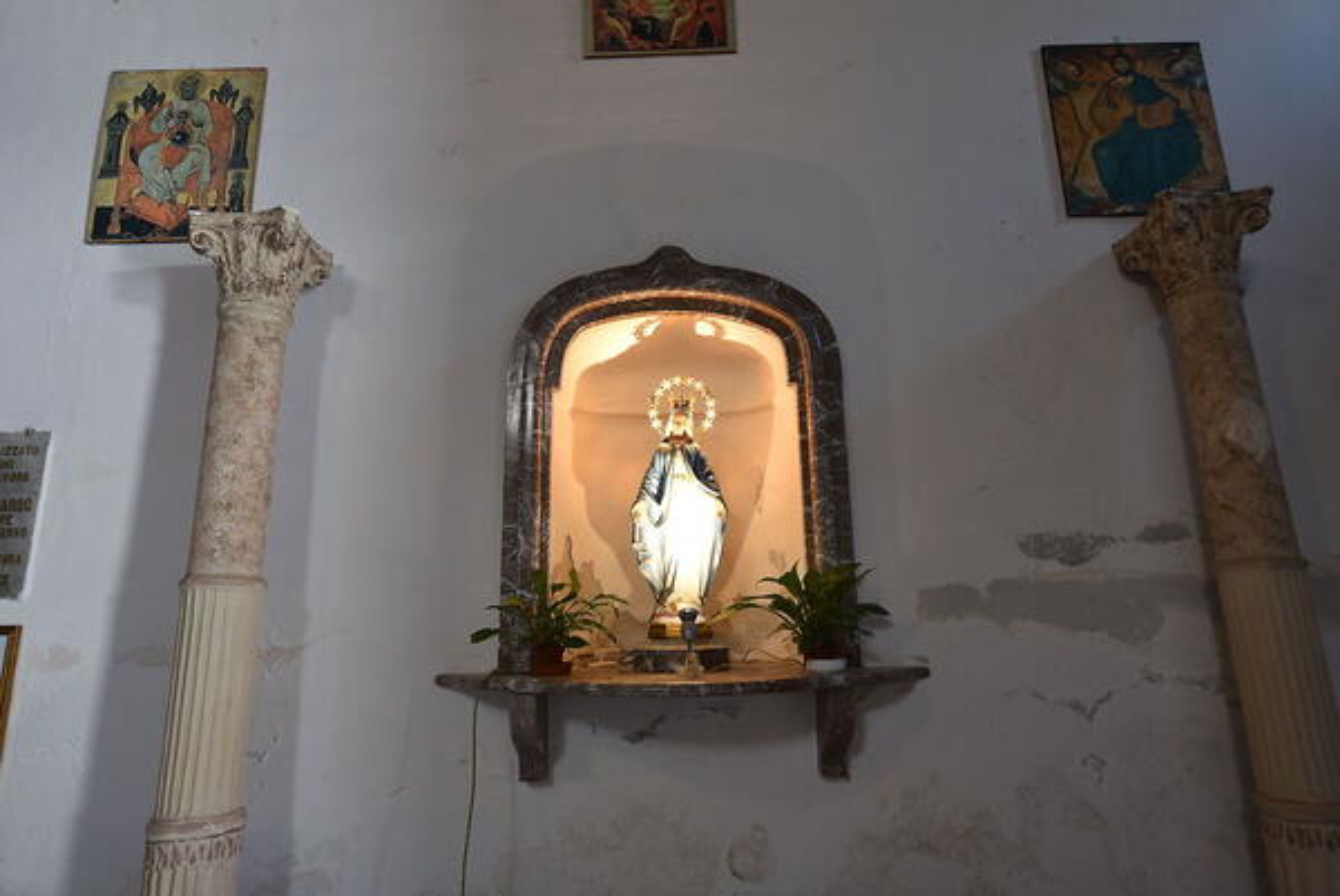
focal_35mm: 20
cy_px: 448
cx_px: 670
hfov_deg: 83.9
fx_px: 745
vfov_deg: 62.0
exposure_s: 1/60
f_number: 3.5
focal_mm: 20
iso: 800
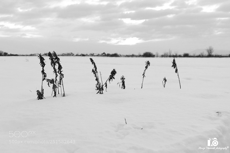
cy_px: 76
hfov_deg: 45.4
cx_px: 115
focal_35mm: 43
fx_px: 275
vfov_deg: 31.2
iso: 125
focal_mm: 15.5
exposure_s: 1/320
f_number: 3.2
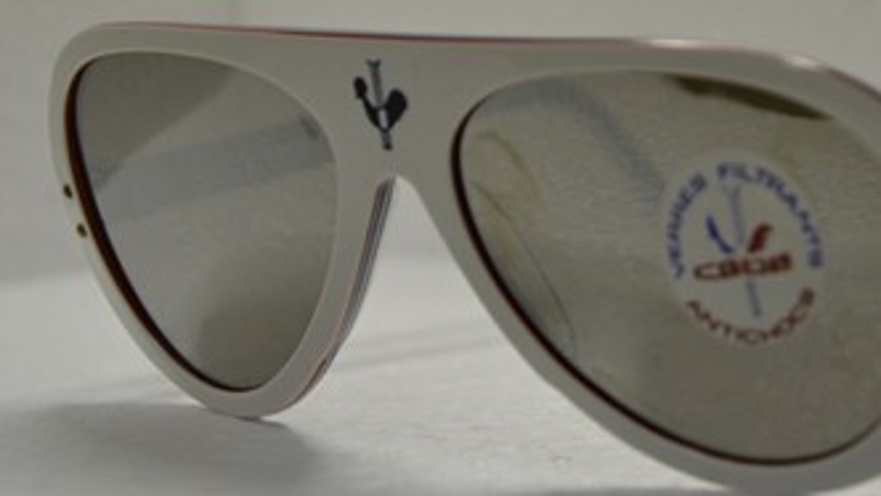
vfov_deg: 8.5
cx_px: 732
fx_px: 3318
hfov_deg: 15.0
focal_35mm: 142
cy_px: 138
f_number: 5
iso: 400
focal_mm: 50
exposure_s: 1/60
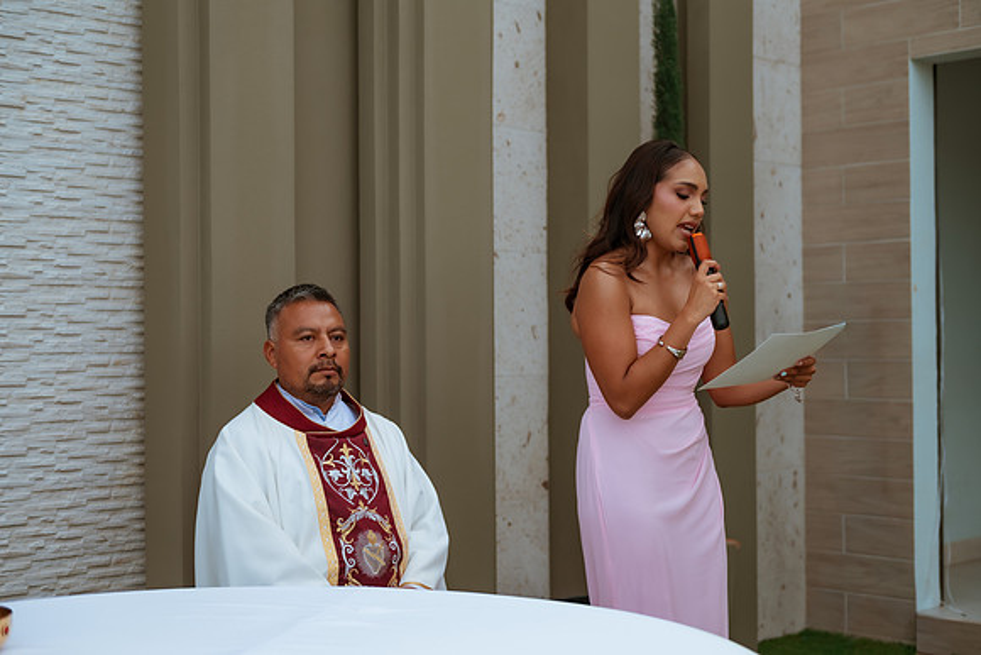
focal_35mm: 55
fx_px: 1499
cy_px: 328
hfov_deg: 36.2
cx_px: 490
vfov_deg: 24.6
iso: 100
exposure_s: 1/1250
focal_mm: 55
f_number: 2.8
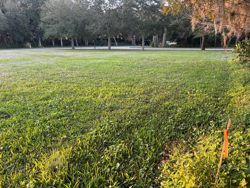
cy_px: 94
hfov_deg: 67.3
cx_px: 125
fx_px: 188
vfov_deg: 53.1
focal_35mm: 26
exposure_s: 1/121
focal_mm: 5.7
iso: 64
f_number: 1.5
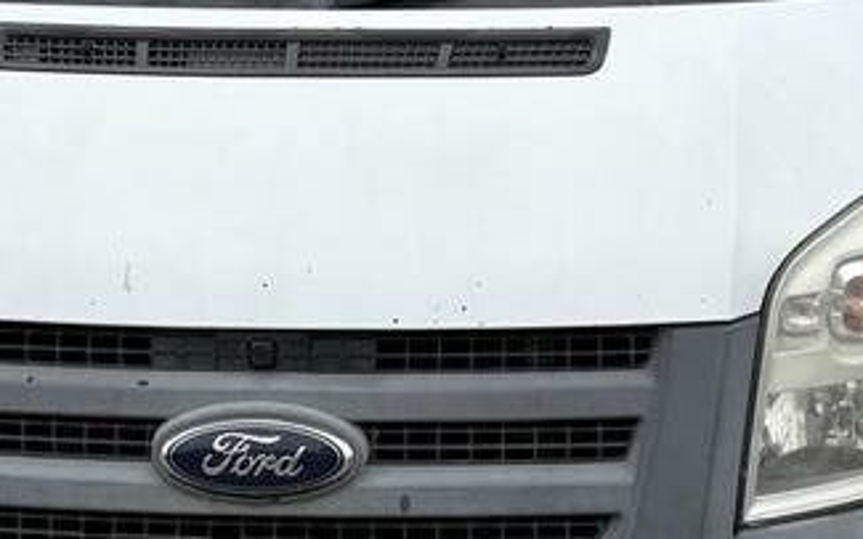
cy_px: 125
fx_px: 1787
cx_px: 382
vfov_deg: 17.0
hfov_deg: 27.1
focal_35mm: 76
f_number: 1.6
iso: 50
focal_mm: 5.96
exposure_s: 1/1953
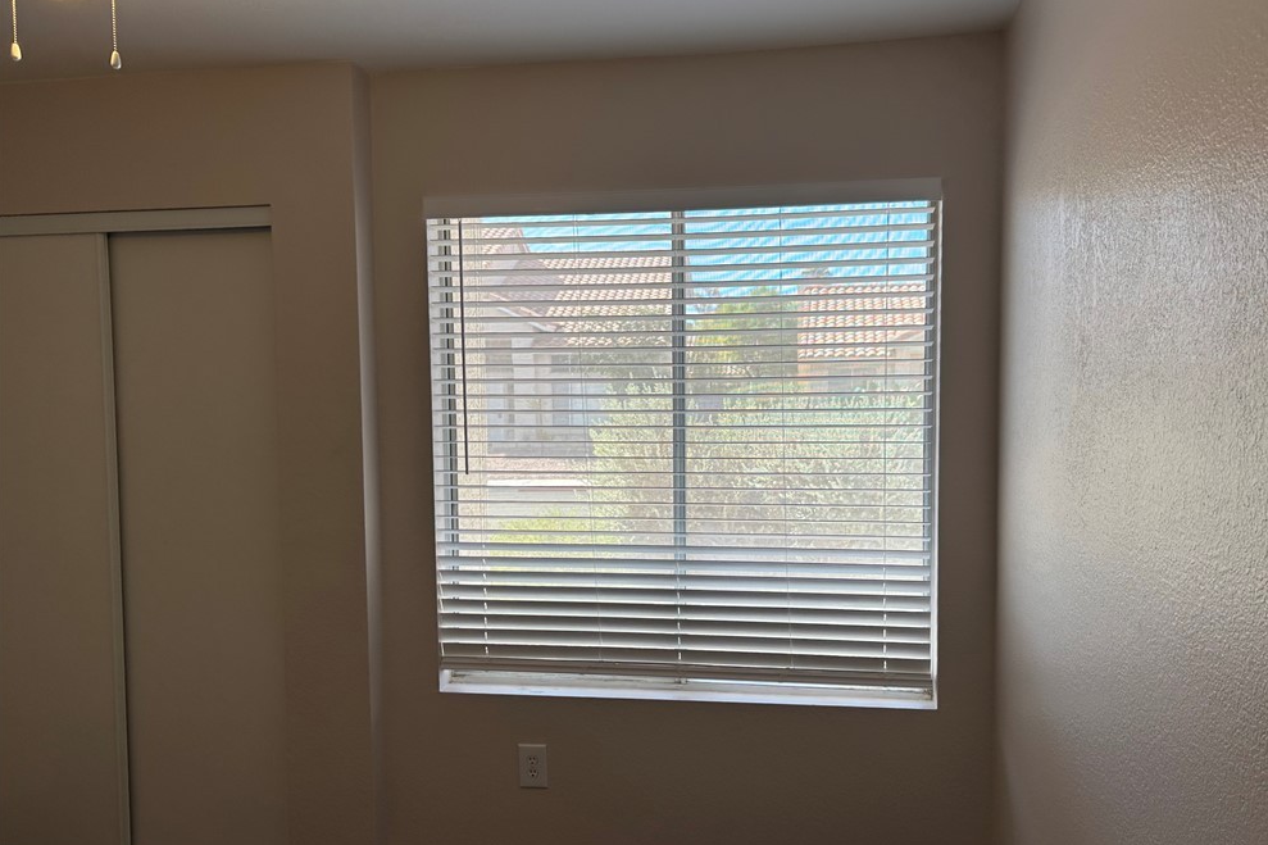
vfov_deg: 46.4
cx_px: 654
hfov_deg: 65.5
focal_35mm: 28
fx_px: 986
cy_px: 448
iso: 40
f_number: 1.5
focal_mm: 5.7
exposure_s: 1/233
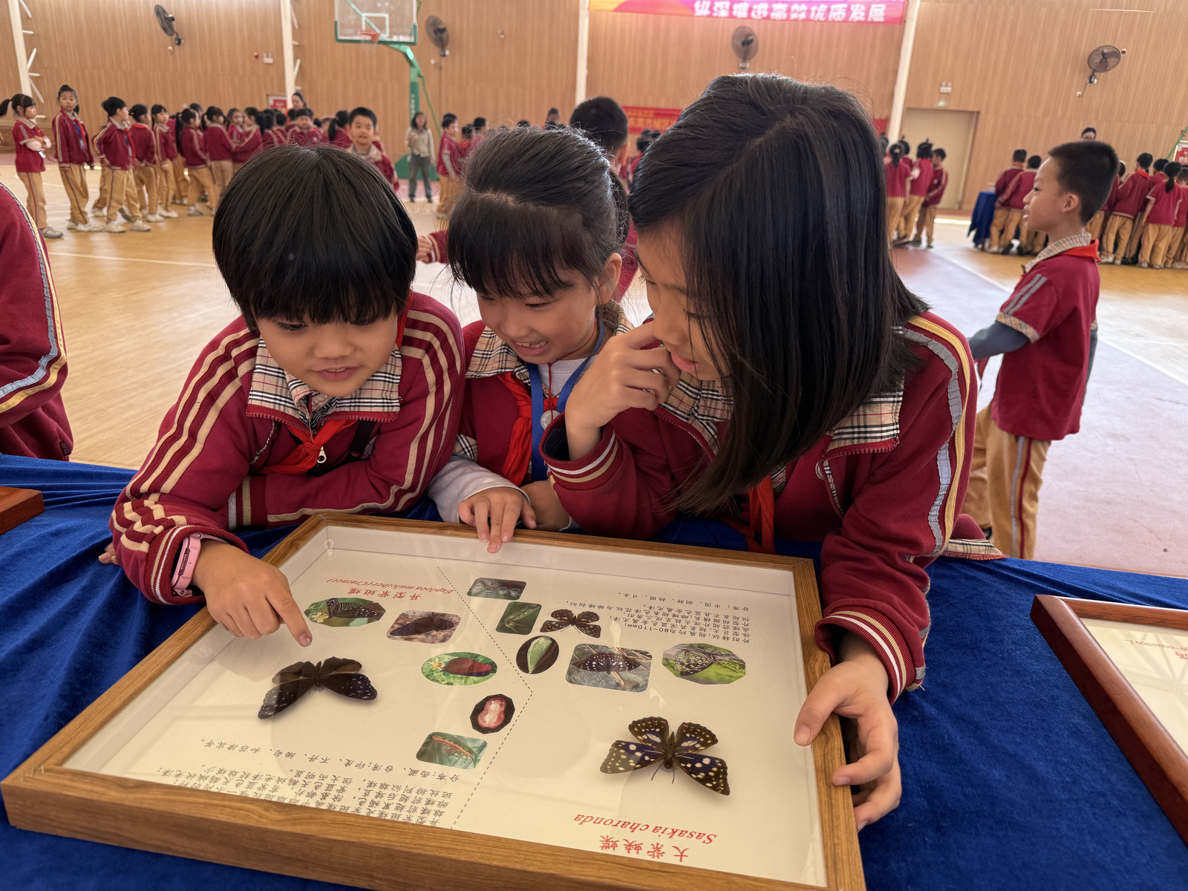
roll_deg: -3.6
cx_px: 594
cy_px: 446
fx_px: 824
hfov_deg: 71.6
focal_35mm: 24
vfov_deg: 56.8
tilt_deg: -19.2
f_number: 1.78
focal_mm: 6.76
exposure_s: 1/124
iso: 50
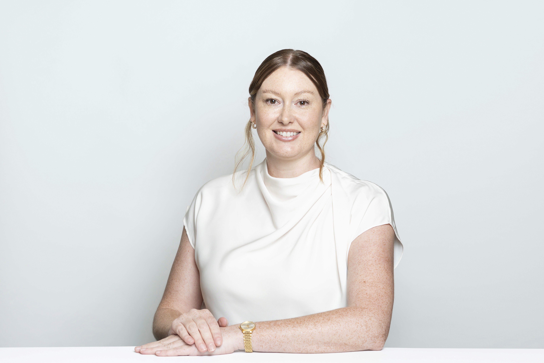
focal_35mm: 60
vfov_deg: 22.6
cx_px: 290
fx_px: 907
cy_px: 192
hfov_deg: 33.4
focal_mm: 55
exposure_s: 1/250
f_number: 5.6
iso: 160
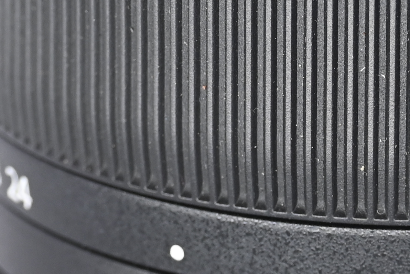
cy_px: -4
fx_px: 8724
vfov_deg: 1.8
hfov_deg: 2.7
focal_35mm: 766
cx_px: 272
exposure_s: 1/125
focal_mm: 155
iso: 500
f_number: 9
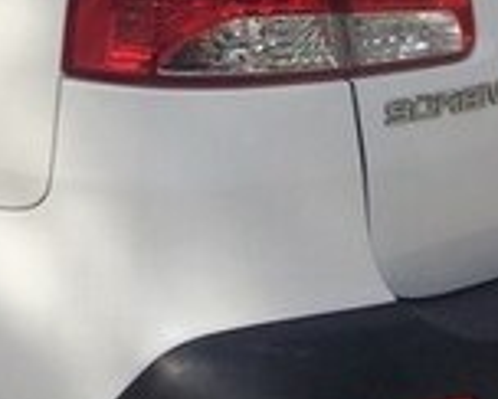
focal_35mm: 123
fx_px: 1815
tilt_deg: -4.4
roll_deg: +0.8
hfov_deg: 13.0
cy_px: -283
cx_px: -570
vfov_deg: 11.7
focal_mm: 4.15
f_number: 2.2
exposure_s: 1/1709
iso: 32
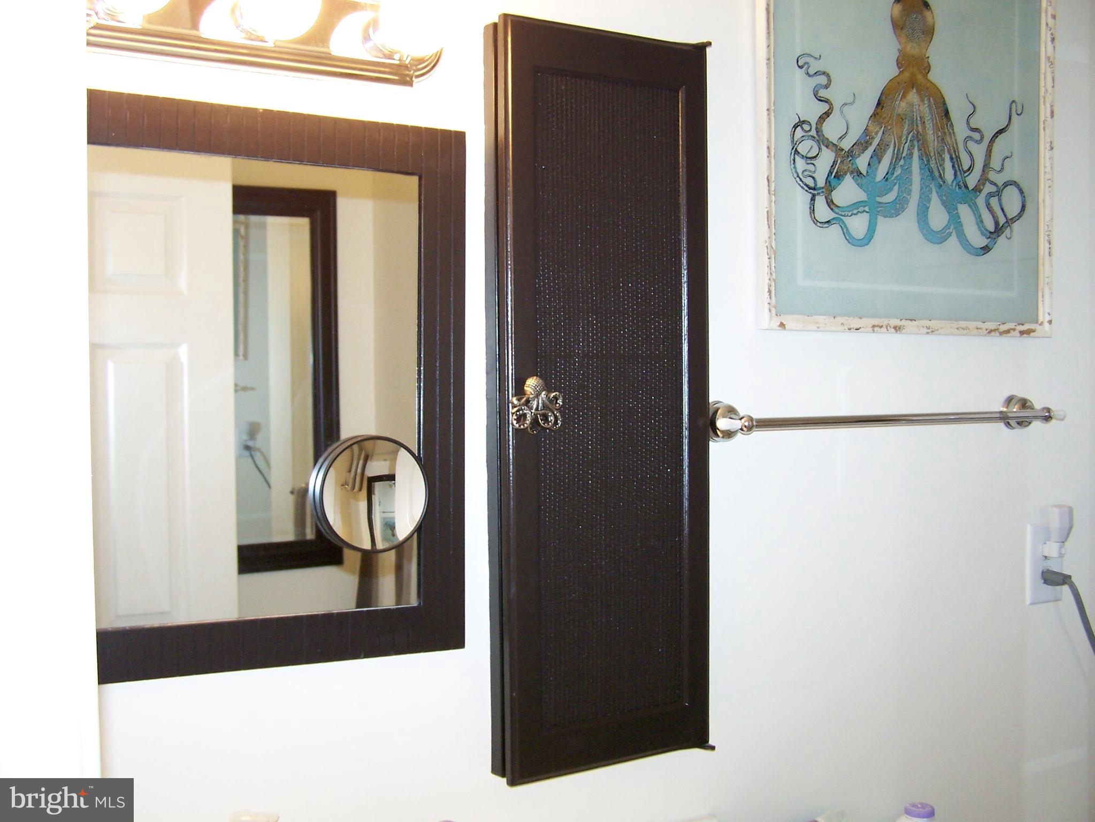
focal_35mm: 38
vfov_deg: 37.7
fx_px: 1202
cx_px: 548
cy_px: 411
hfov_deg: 49.0
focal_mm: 6.3
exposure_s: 1/60
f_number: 2.8
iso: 140
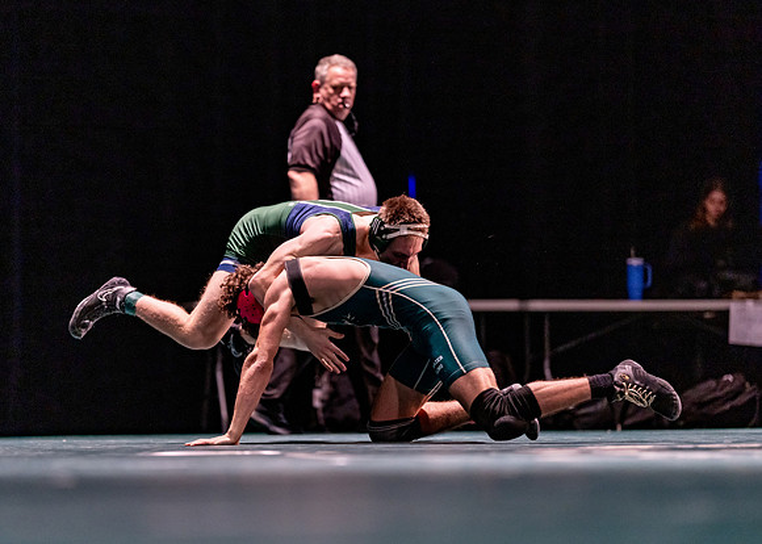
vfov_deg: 9.7
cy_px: 271
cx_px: 366
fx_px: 3212
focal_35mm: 148
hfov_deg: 13.5
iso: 2000
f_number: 1.8
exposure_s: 1/800
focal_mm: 135
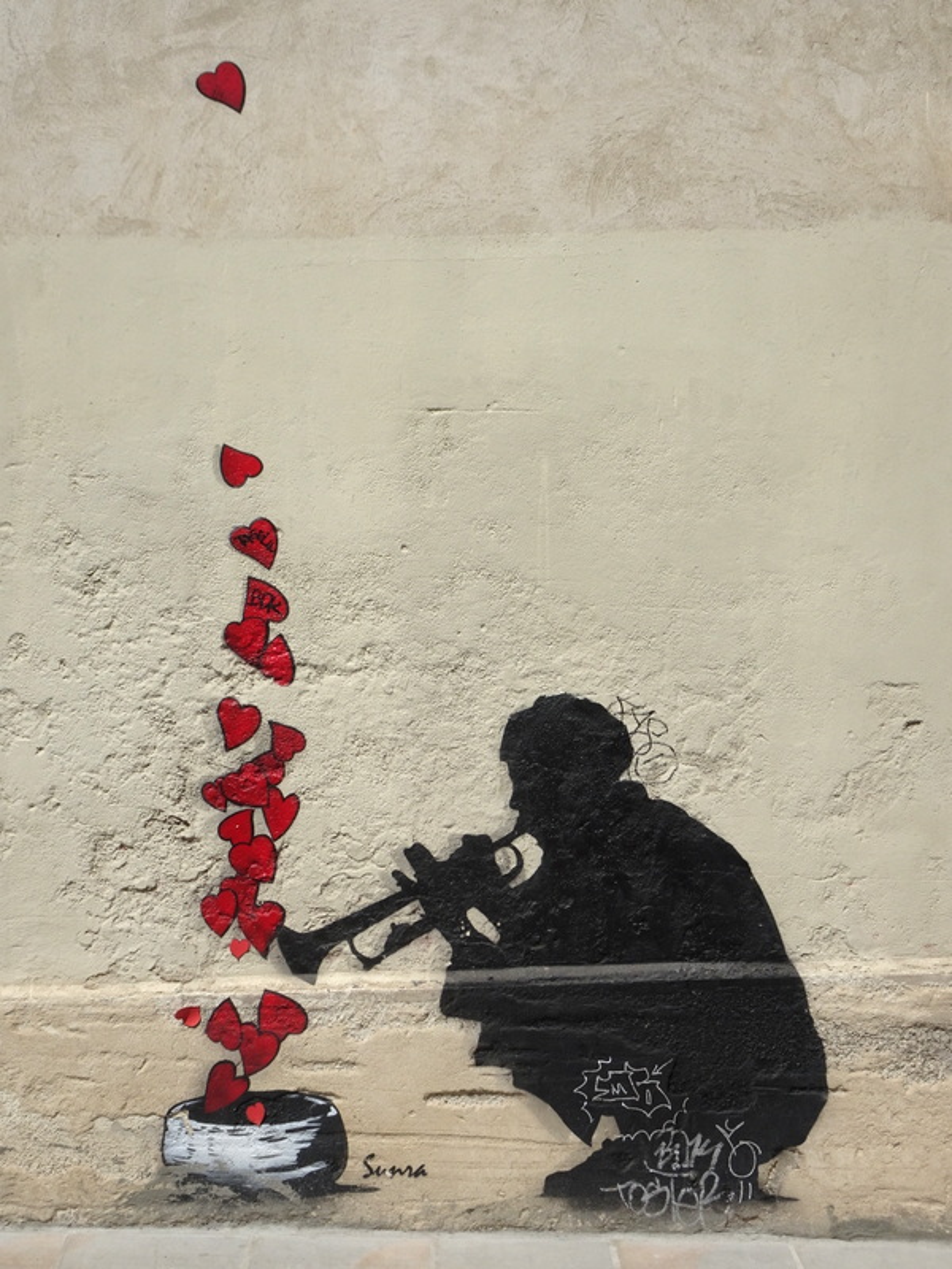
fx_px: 1760
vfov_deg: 39.7
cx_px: 476
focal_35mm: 48
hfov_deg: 30.3
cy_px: 634
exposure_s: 1/1250
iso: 80
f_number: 4.5
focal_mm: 8.18
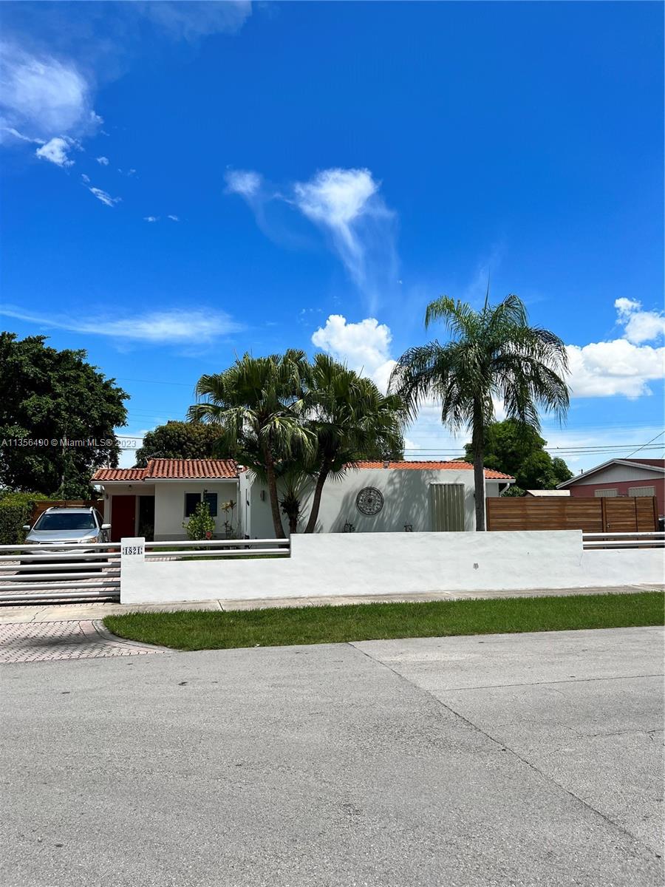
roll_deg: +1.2
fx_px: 666
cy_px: 444
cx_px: 332
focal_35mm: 26
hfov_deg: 53.1
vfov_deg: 67.3
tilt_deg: +7.2
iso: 50
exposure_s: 1/5076
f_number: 1.5
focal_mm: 5.7
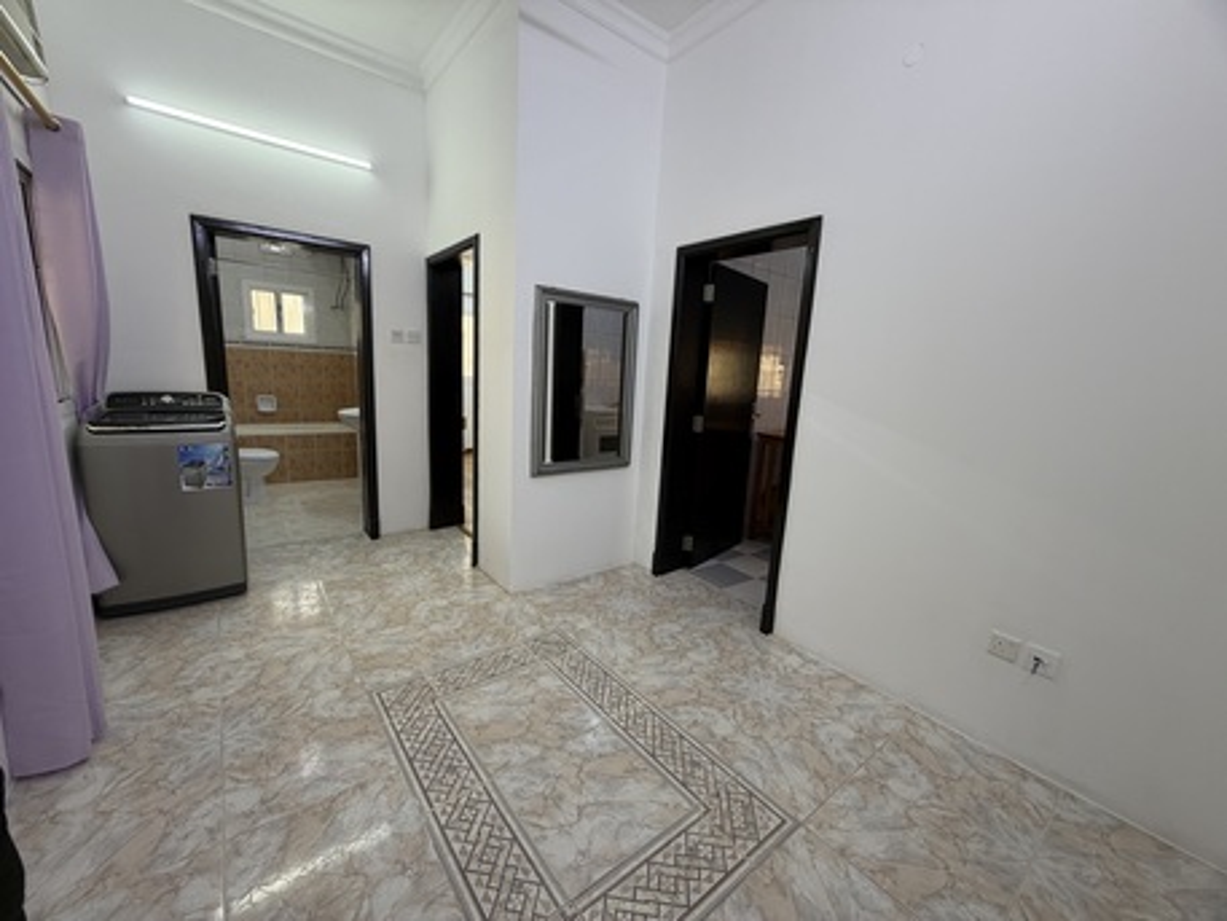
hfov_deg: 102.0
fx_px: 496
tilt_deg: -9.9
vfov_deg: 85.7
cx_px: 614
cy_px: 460
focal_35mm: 14
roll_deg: -3.1
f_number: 2.2
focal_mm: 2.22
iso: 125
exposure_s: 1/100
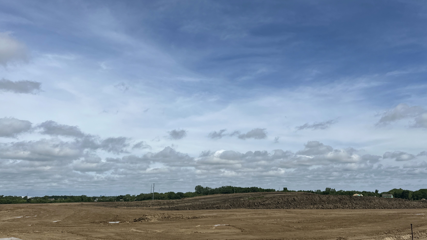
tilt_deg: +16.2
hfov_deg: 64.1
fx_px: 340
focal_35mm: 30
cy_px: 97
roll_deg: -1.4
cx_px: 241
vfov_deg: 38.8
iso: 80
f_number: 1.78
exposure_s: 1/9709
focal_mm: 6.86
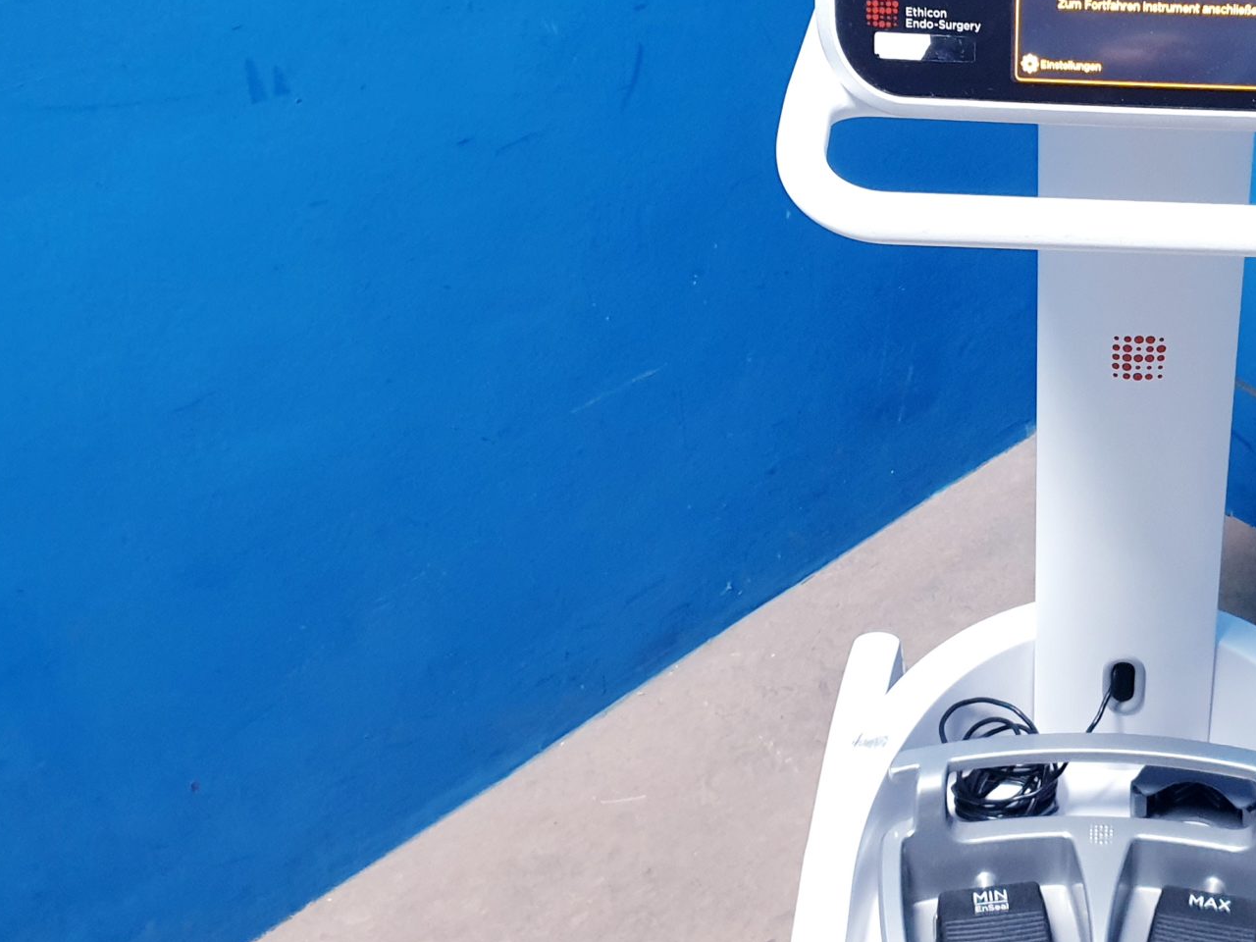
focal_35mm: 52
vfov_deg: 28.0
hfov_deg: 34.8
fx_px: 1887
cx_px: 1119
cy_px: 397
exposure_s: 1/32
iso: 250
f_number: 1.5
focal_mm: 4.3
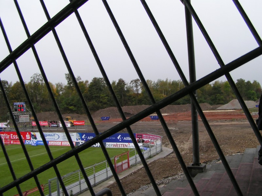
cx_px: 131
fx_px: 288
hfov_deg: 49.0
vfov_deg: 37.7
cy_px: 98
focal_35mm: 38
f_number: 4.5
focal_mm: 5.8
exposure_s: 1/125
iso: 50
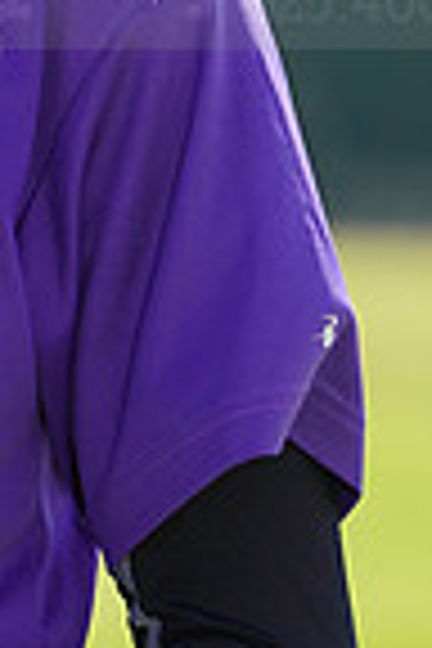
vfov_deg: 1.8
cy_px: -94
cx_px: -333
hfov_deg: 1.2
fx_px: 20842
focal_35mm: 1158
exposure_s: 1/250
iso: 100
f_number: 7.1
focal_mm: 288
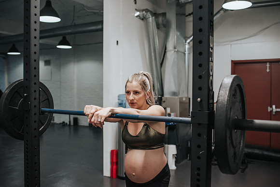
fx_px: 272
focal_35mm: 35
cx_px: 140
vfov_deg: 37.9
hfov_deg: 54.4
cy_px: 94
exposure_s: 1/250
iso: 800
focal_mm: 35
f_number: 3.2
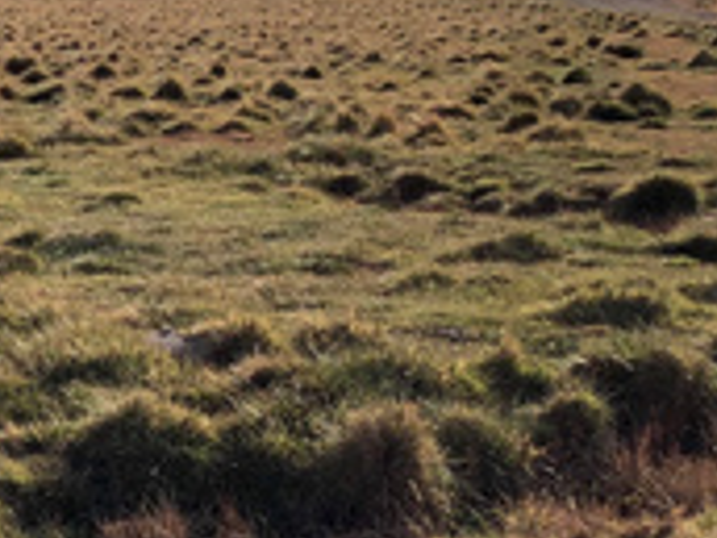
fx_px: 2154
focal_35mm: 104
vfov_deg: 14.2
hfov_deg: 18.4
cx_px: 4
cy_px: 242
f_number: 1.8
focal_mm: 3.99
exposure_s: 1/3003
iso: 20
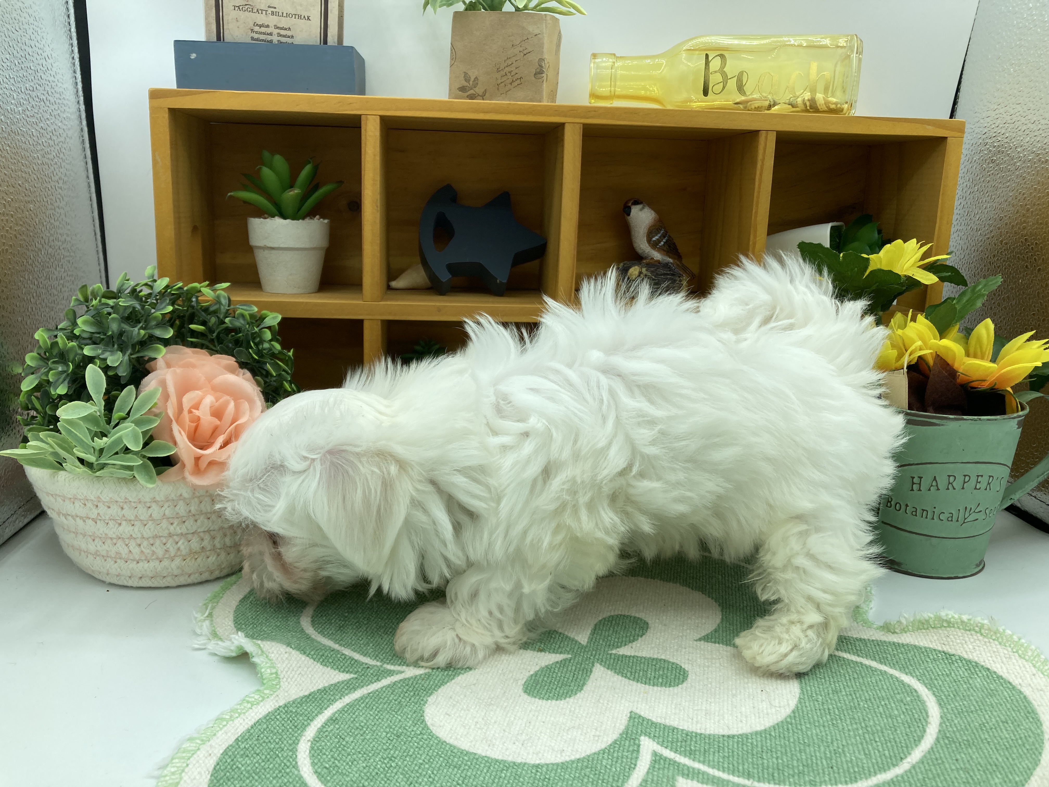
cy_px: 394
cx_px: 524
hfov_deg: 63.4
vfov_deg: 49.7
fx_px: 849
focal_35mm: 28
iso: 20
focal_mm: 3.99
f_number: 1.8
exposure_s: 1/623
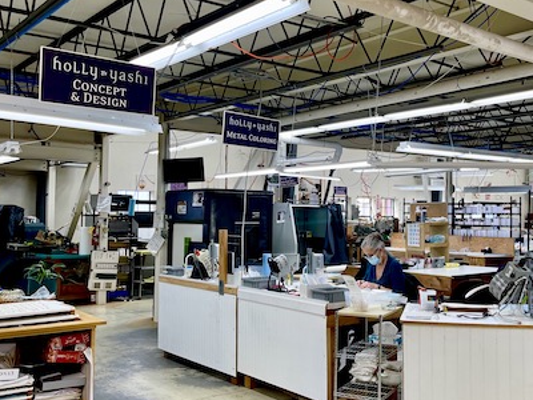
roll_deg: +0.9
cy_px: 185
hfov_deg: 47.5
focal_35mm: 39
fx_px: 601
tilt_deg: +1.4
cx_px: 325
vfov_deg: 36.8
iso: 64
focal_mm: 5.1
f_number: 1.6
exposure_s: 1/120
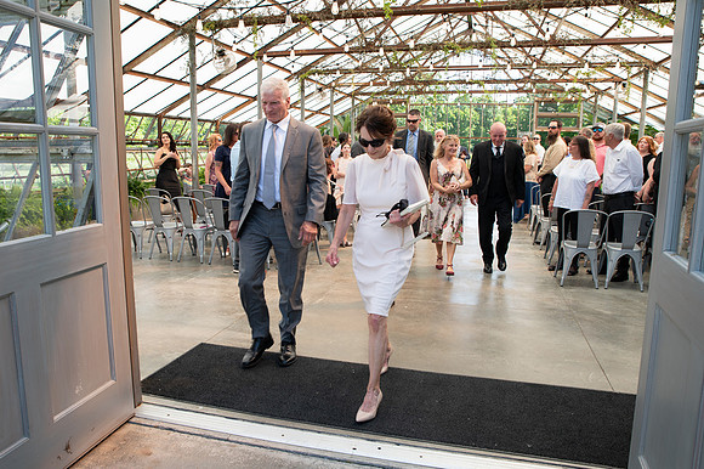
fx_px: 542
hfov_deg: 66.0
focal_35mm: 28
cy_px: 234
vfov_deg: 46.7
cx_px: 339
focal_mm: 26
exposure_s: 1/200
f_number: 5
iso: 160
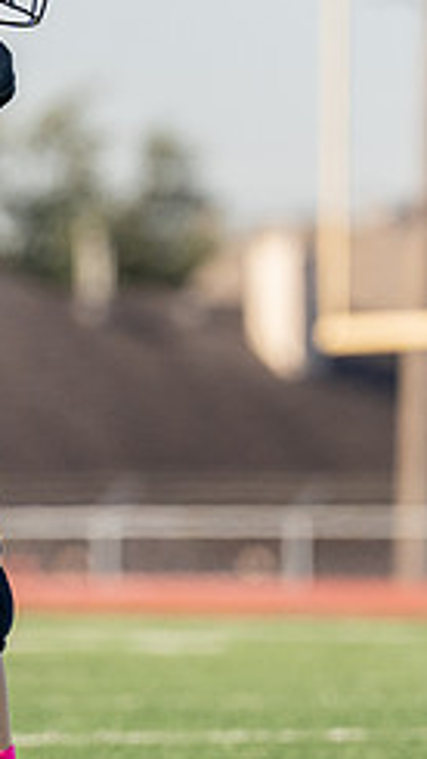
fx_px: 16066
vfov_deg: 2.7
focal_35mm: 799
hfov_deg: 1.5
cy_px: 322
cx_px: 9
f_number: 2.8
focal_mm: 200
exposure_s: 1/4000
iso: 250
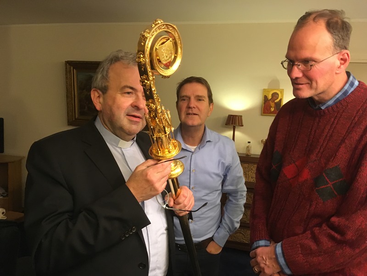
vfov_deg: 48.2
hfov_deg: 61.7
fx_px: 307
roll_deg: -3.4
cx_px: 184
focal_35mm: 29
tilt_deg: -6.7
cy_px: 138
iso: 200
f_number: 2.2
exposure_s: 1/25
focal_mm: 4.15
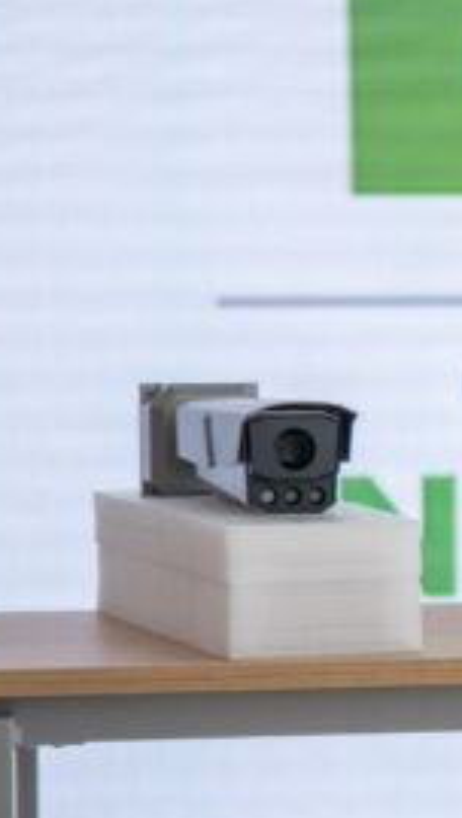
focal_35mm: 222
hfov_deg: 5.4
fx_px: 4818
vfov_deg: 9.7
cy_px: 427
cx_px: 772
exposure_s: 1/400
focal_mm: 82
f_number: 4
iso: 500
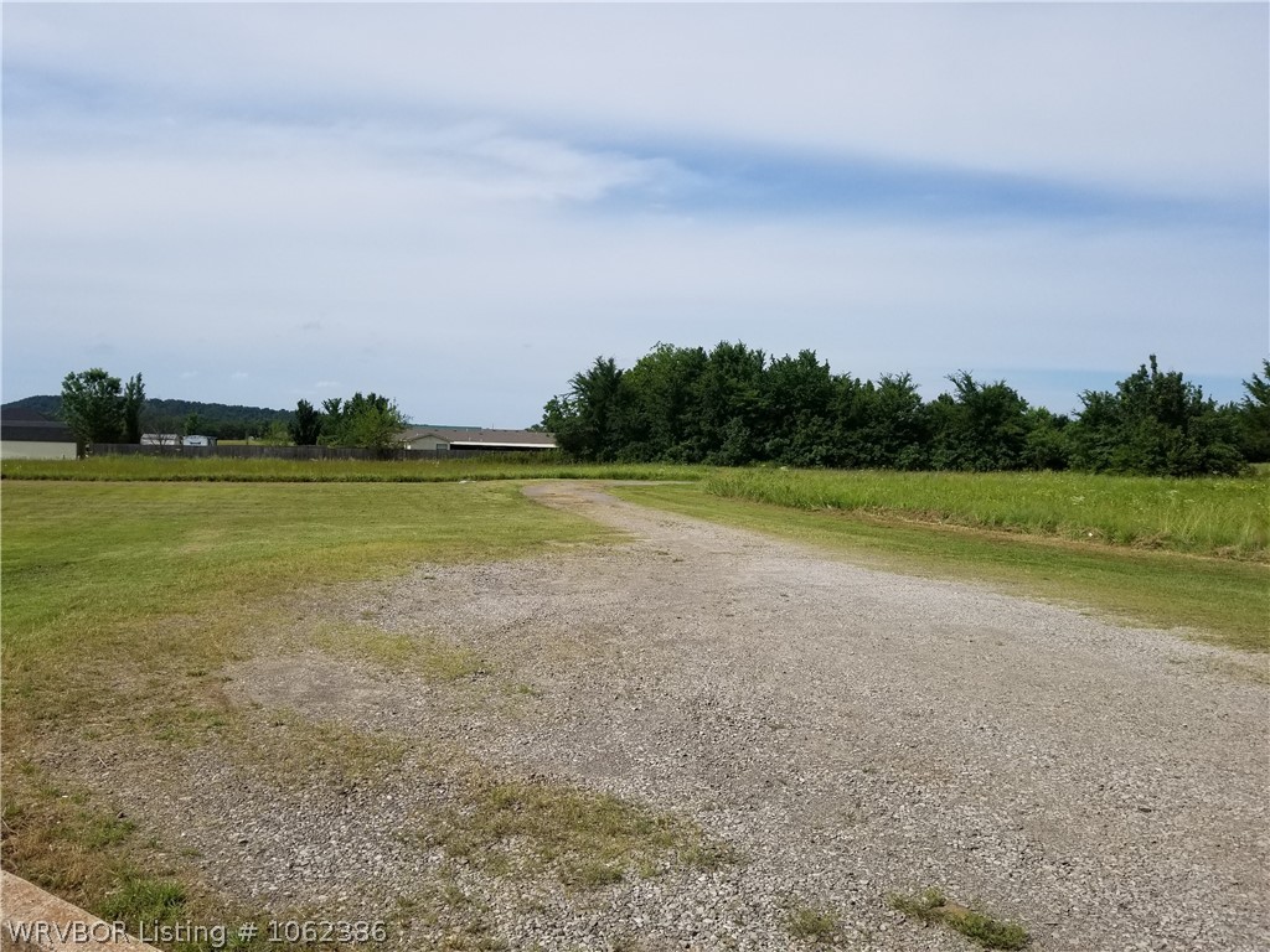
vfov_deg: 53.1
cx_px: 635
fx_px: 954
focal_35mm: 26
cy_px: 476
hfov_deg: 67.3
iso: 50
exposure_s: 1/3512
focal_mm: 4.3
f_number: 1.7
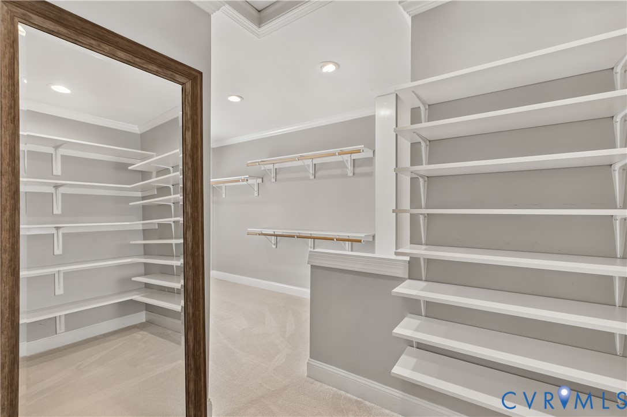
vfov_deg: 73.7
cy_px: 208
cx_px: 314
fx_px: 278
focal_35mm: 16
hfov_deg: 96.8
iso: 640
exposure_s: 1/13
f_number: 9
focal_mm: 16
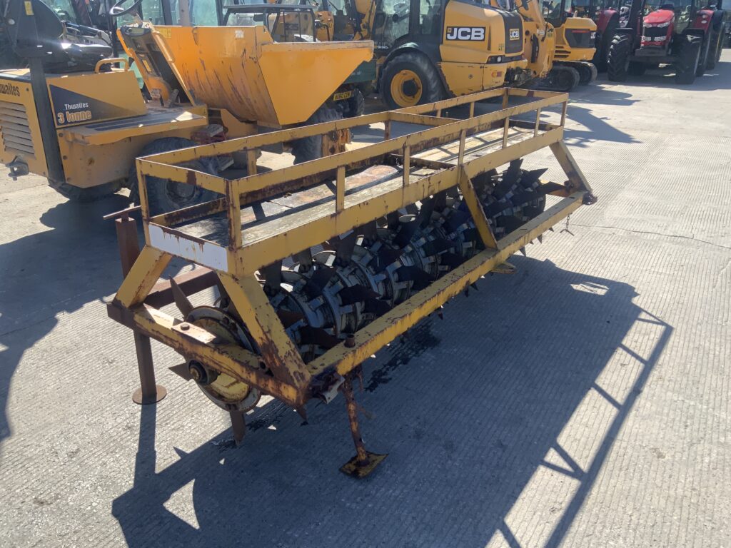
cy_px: 274
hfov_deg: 61.7
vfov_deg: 48.2
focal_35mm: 29
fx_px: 612
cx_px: 366
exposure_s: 1/978
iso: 16
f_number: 1.8
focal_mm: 3
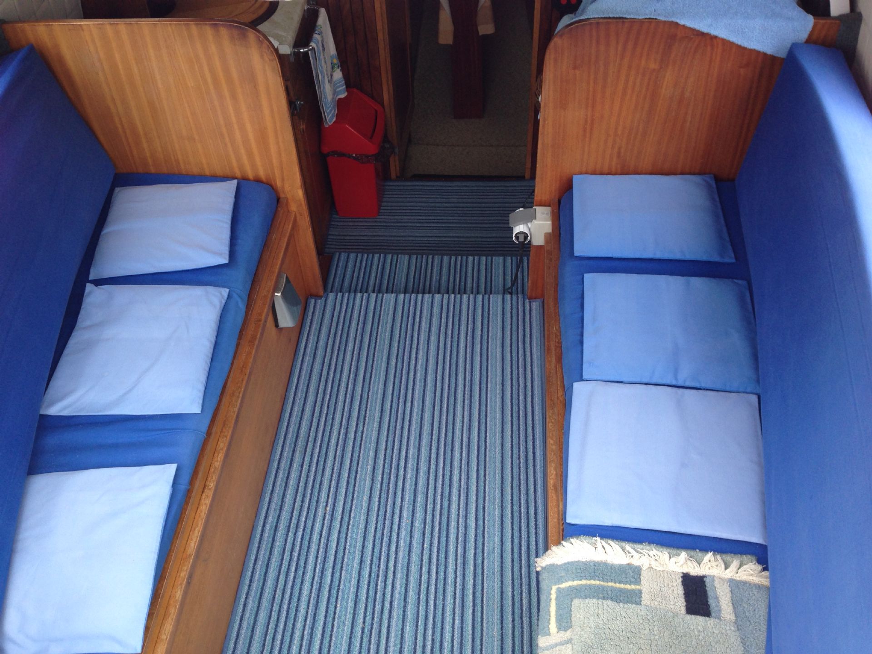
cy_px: 327
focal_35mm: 33
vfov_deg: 42.9
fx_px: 831
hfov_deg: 55.4
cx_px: 436
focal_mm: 4.12
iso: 50
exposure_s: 1/210
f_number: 2.4
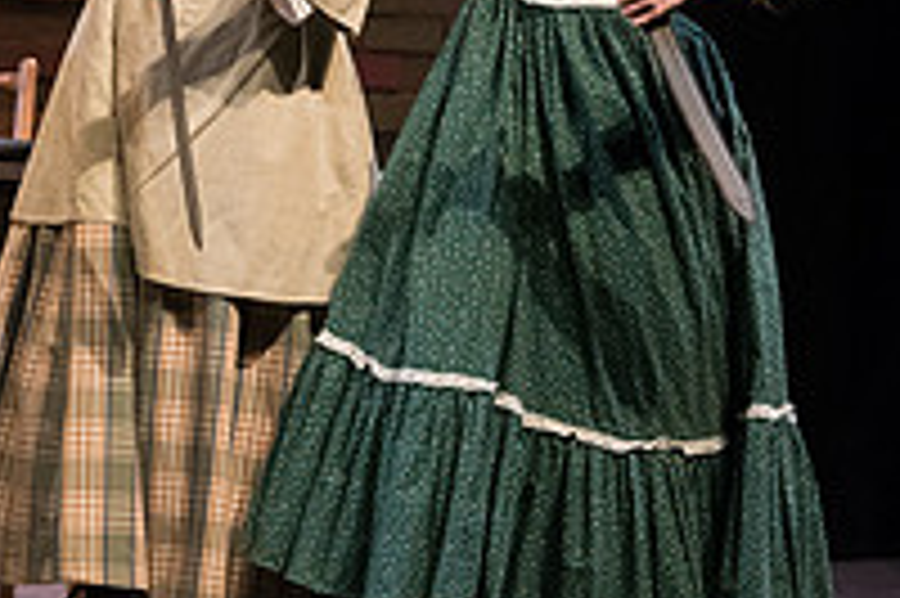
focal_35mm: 406
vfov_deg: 3.4
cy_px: -20
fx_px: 10141
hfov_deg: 5.1
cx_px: 140
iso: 4000
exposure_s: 1/320
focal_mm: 140
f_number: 3.2
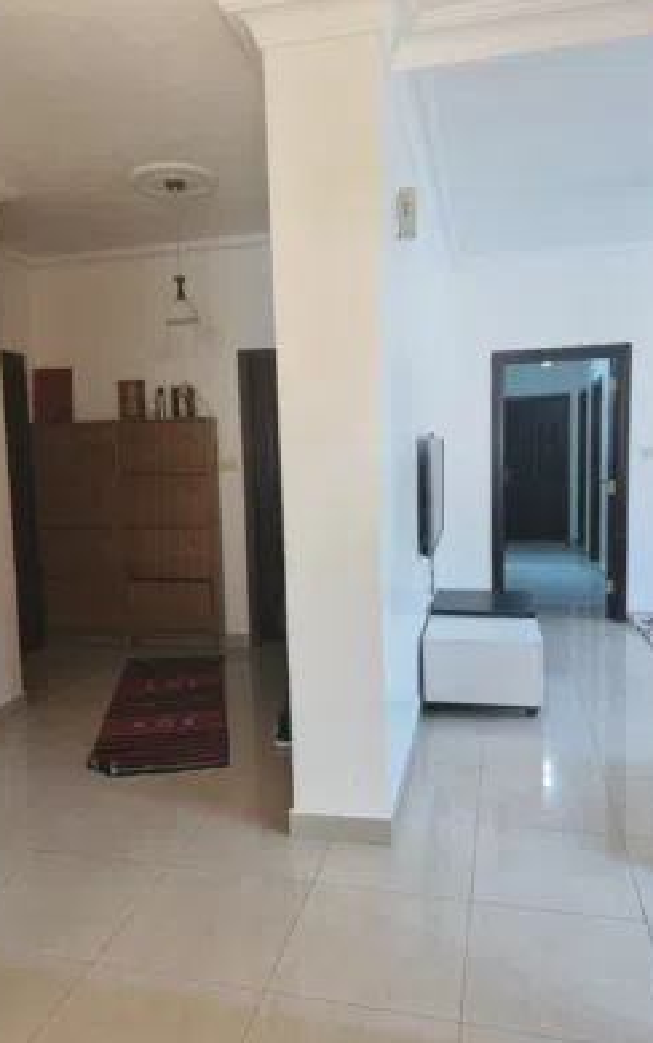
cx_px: 321
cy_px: 530
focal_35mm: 25
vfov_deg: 72.5
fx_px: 711
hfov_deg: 49.3
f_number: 1.75
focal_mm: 5.25
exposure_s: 1/60
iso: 937
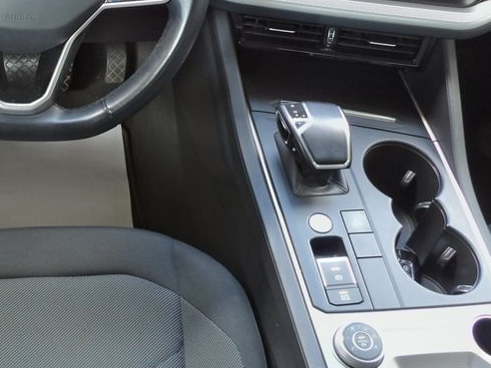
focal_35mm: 50
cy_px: 131
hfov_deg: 37.1
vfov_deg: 29.0
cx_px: 115
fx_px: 709
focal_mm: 4.3
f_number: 3.2
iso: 200
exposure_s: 1/9
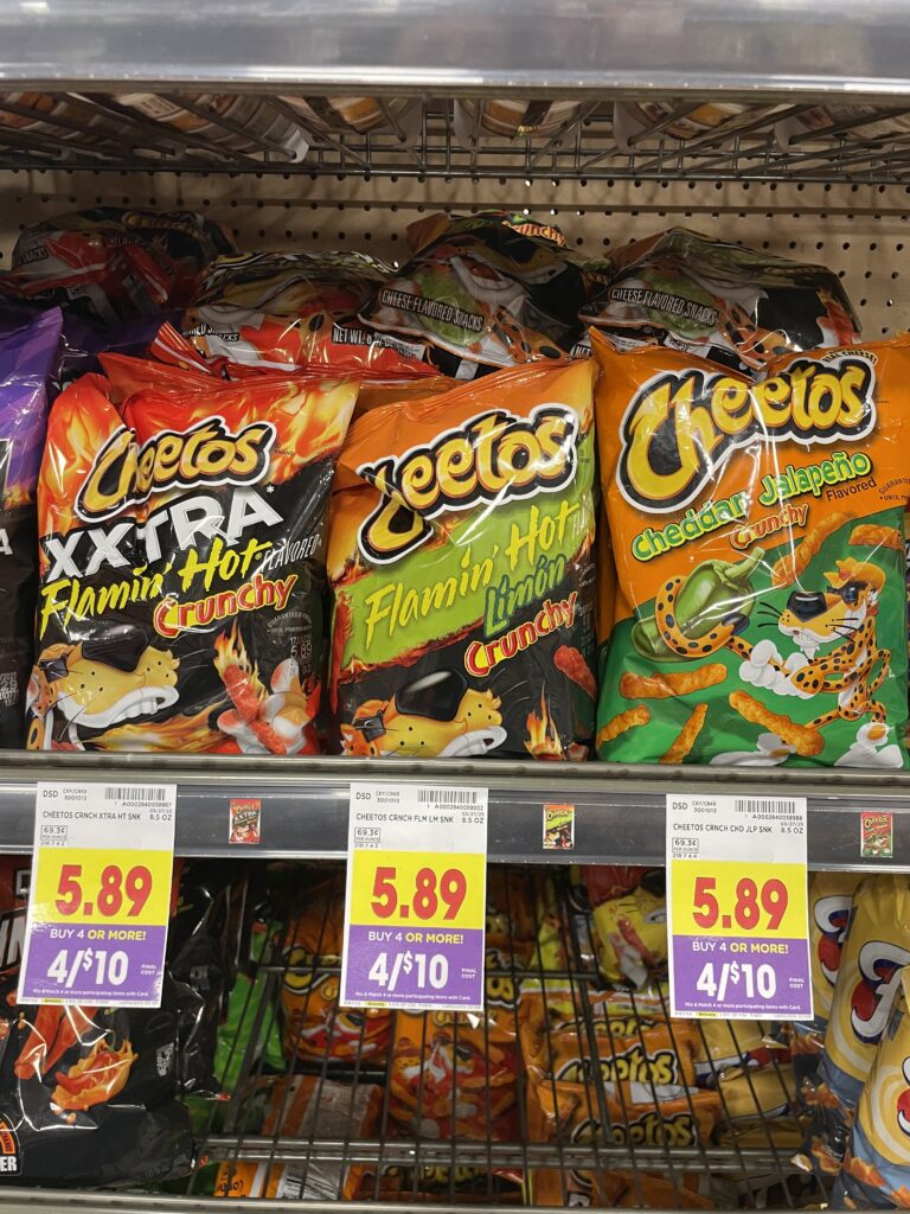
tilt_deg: -21.2
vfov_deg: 67.3
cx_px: 455
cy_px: 607
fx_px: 911
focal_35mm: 26
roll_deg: -1.4
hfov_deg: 53.1
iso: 125
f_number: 1.6
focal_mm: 4.2
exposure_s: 1/60
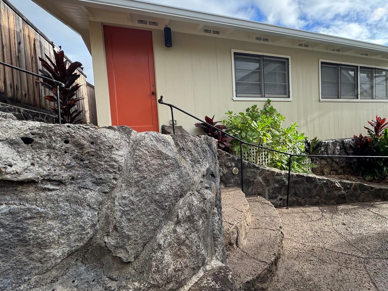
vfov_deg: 74.7
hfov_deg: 90.2
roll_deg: +3.2
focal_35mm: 17
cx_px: 228
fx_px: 191
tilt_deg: -3.4
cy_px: 142
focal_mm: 2.22
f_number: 2.2
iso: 40
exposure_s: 1/416
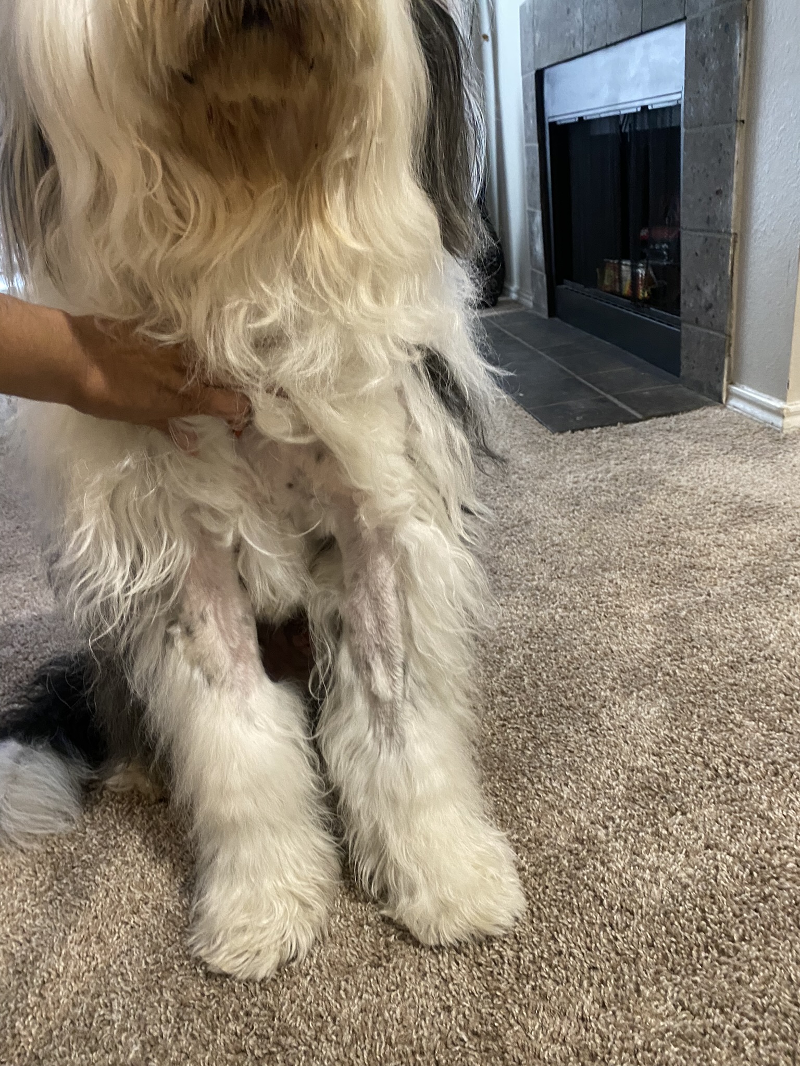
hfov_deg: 53.1
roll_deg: +5.8
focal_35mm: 26
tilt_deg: -24.7
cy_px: 533
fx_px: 801
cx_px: 400
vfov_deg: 67.3
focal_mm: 4.25
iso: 500
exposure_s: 1/30
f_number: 1.8
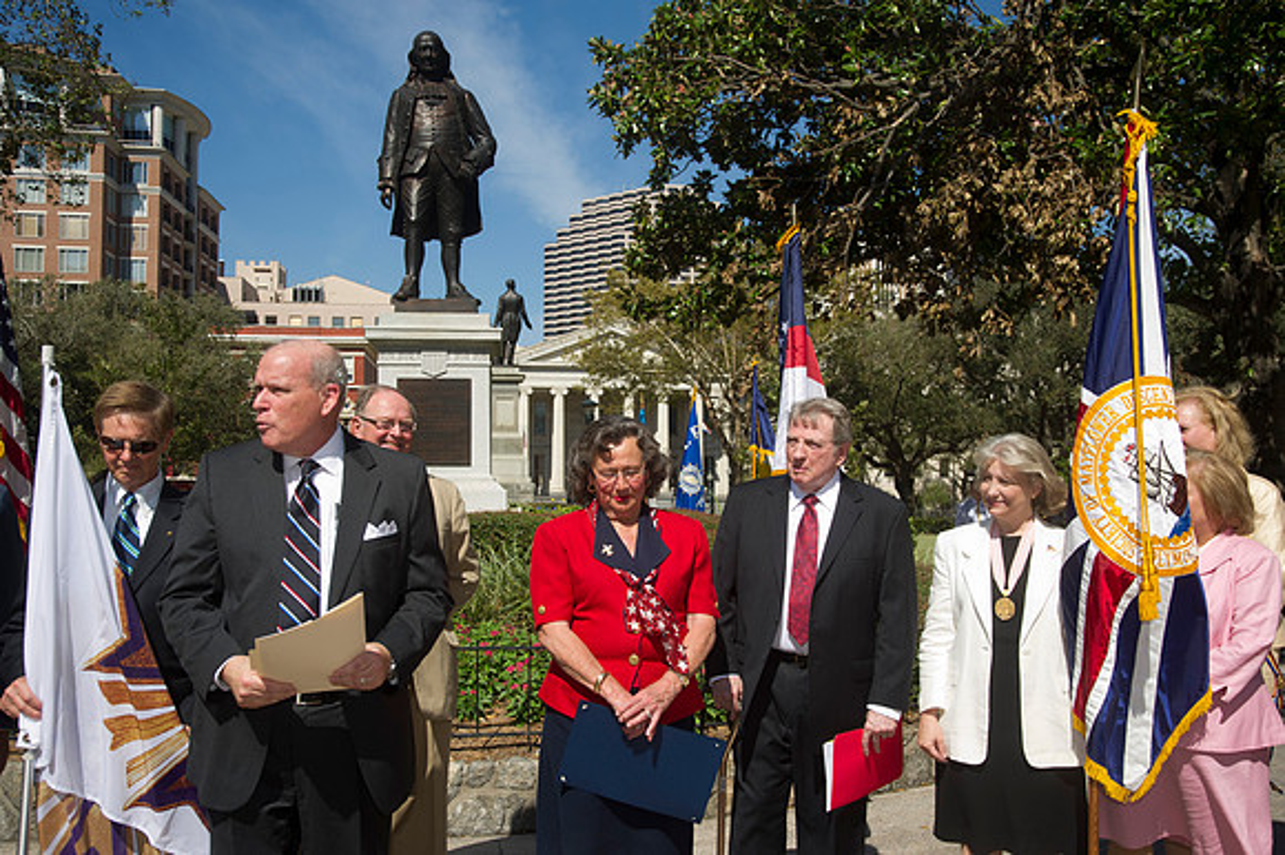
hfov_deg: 54.5
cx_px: 642
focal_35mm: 35
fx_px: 1249
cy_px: 428
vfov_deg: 37.8
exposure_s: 1/320
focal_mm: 35
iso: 200
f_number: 8
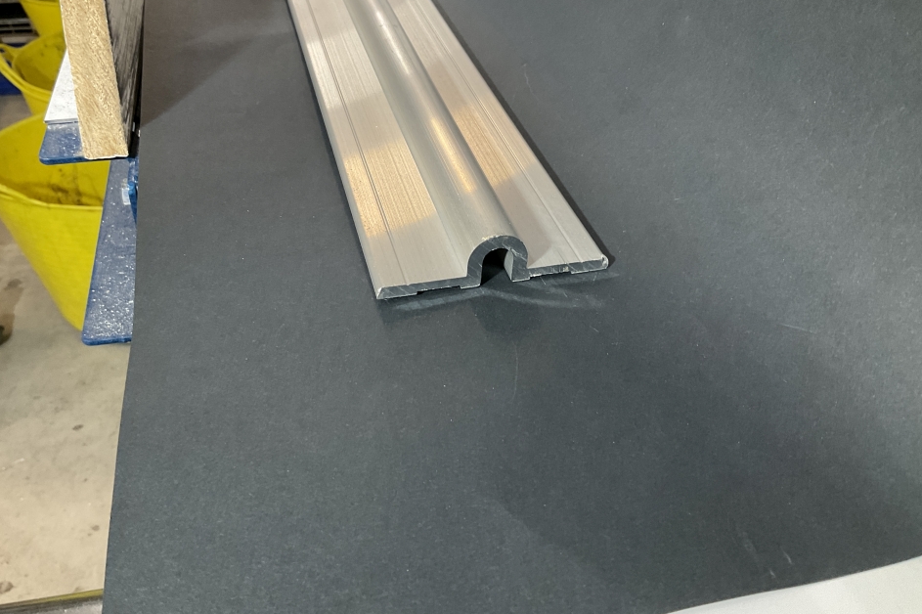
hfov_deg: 58.7
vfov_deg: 41.0
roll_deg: -2.7
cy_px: 258
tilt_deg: -38.7
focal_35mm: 32
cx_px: 438
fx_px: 819
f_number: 1.8
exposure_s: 1/50
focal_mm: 3
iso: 80
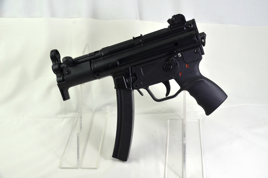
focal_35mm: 42
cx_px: 134
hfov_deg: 46.5
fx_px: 312
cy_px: 89
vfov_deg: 31.8
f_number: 5.6
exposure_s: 1/125
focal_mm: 28
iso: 220
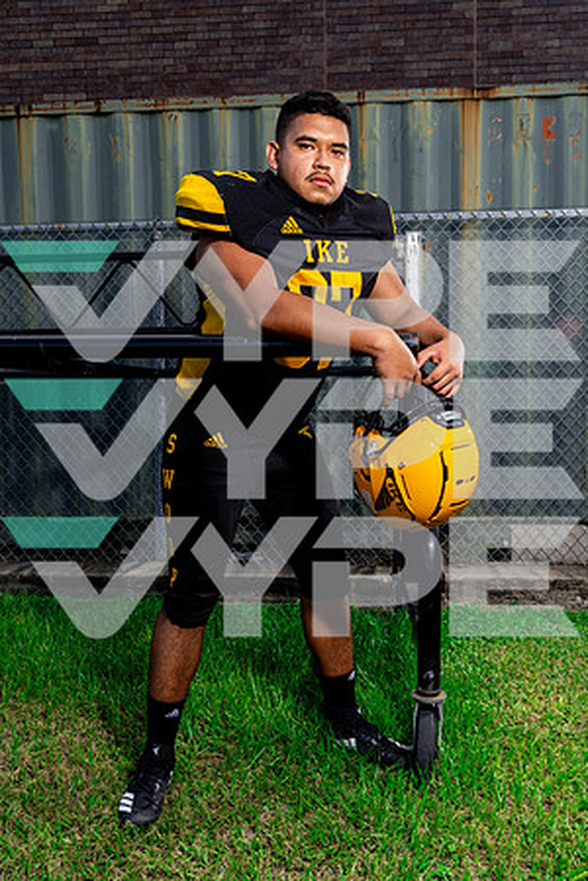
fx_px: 759
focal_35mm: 31
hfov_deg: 42.3
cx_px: 294
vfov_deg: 60.3
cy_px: 440
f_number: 8
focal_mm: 31
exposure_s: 1/125
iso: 100
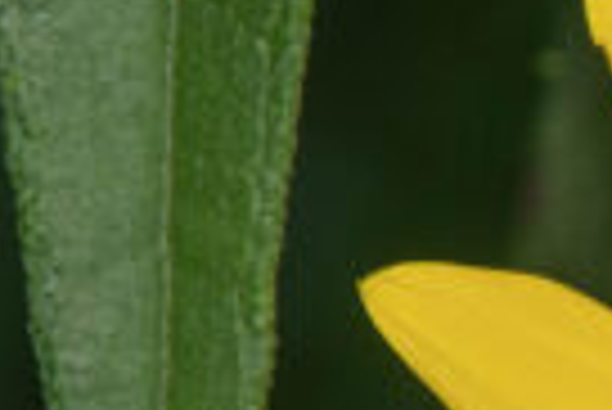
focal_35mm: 863
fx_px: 14686
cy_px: 775
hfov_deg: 2.4
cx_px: 1458
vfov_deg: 1.6
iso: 200
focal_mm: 105
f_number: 16
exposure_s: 1/250
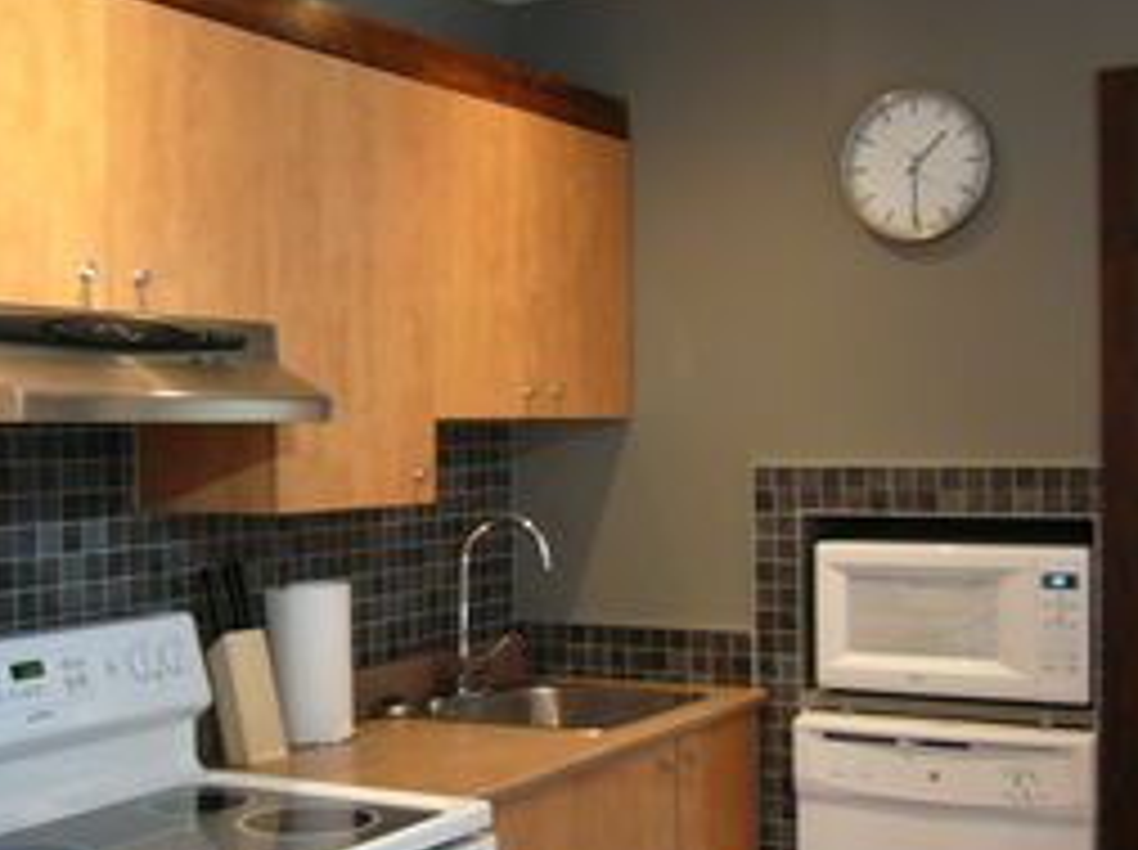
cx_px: 459
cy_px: 459
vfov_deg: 28.5
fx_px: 1674
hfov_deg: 37.4
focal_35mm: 51
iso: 200
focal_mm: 5.8
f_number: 2.8
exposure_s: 1/8
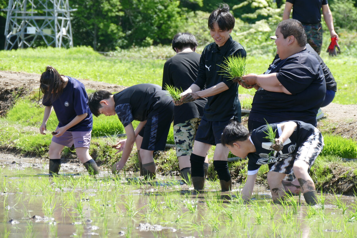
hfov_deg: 10.8
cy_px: 119
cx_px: 178
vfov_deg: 7.2
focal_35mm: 191
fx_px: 1894
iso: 125
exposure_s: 1/320
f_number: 4
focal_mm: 69.6
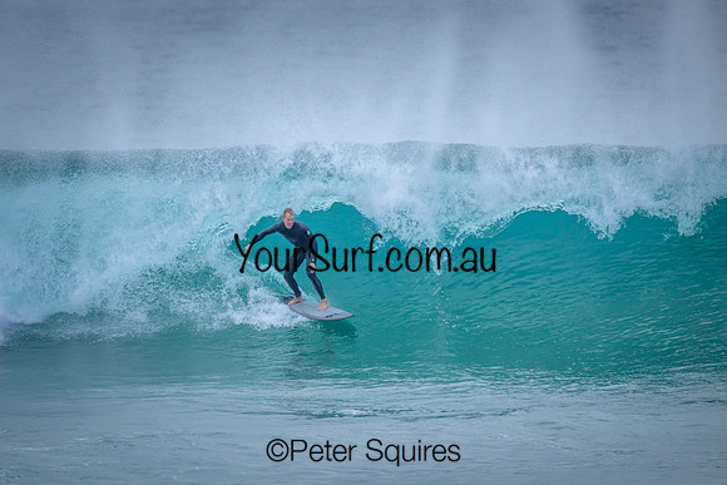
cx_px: 364
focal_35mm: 800
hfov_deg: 2.6
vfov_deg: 1.7
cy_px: 242
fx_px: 16159
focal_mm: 800
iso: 1100
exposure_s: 1/2000
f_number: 6.3
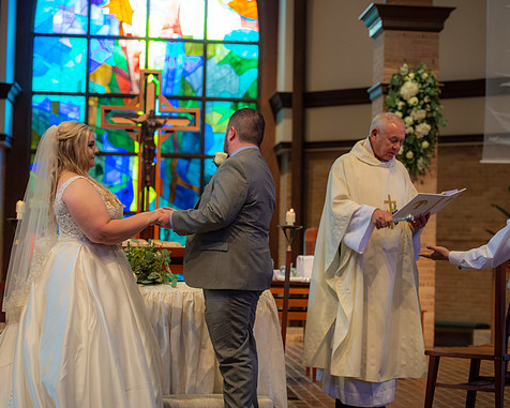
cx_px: 284
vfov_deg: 19.2
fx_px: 1208
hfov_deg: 23.8
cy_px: 203
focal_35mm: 80
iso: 1250
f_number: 3.5
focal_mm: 70
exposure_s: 1/160
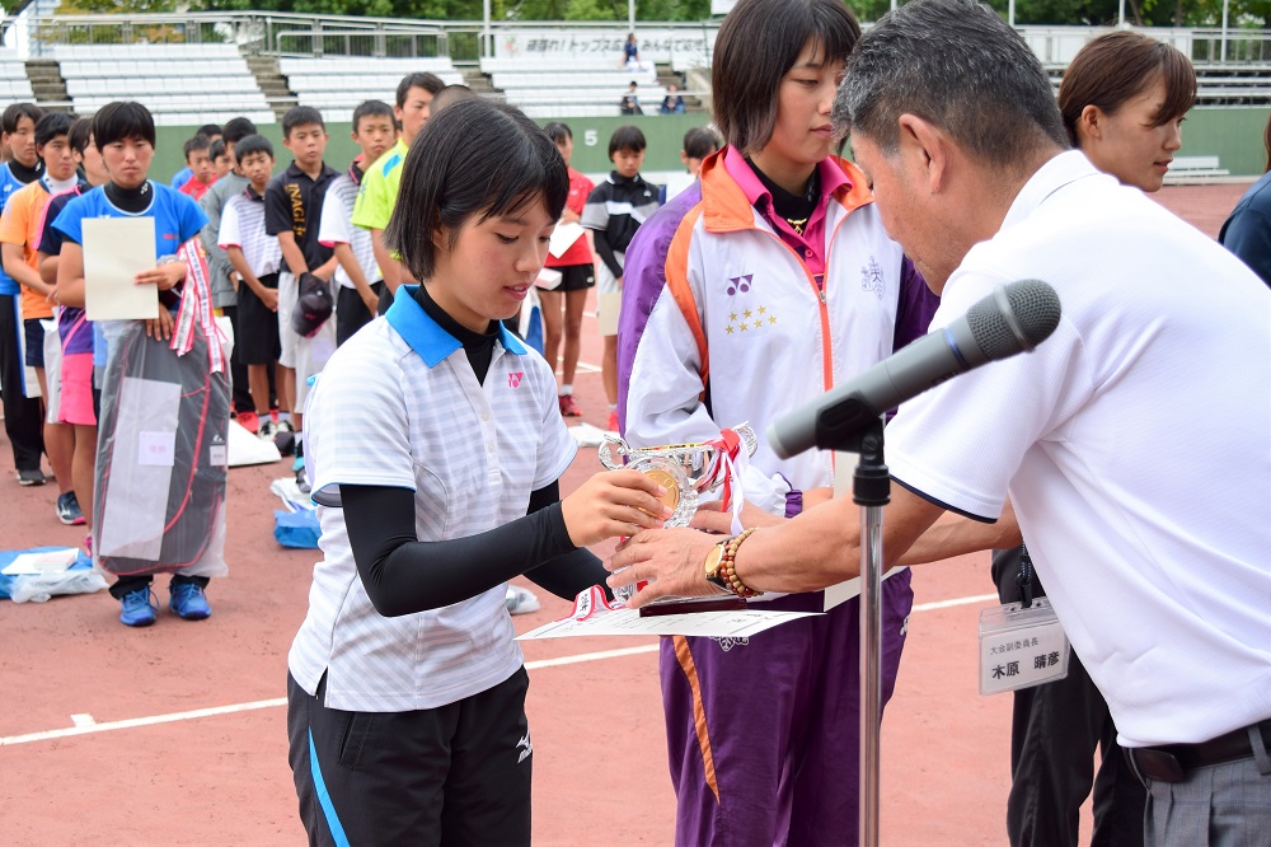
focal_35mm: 42
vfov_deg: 31.9
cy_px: 424
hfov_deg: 46.4
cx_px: 636
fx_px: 1482
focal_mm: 28
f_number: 4.2
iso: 125
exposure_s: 1/320
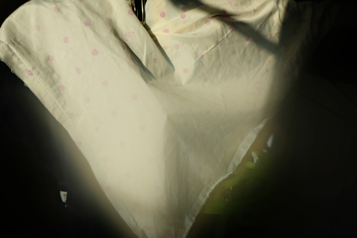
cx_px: 178
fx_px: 288
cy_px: 119
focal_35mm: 29
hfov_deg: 63.7
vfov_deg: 45.0
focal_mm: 19.2
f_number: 11
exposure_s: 1/420
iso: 400
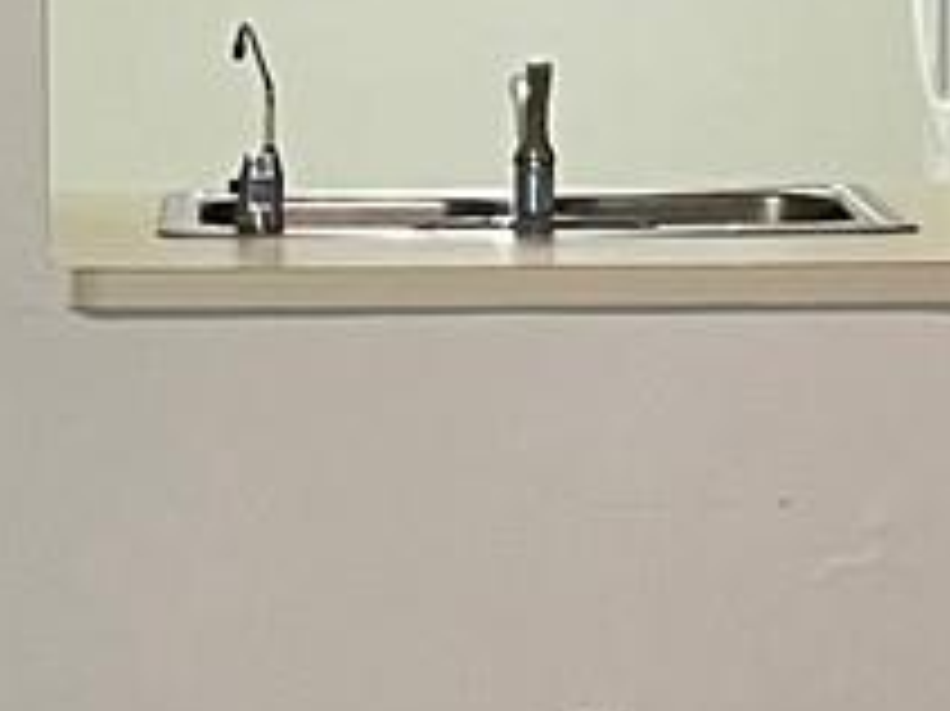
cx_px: 239
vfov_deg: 7.8
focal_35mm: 190
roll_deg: +0.6
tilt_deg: -3.8
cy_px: -18
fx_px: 5211
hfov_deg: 10.4
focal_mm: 5.1
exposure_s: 1/60
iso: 200
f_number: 1.6
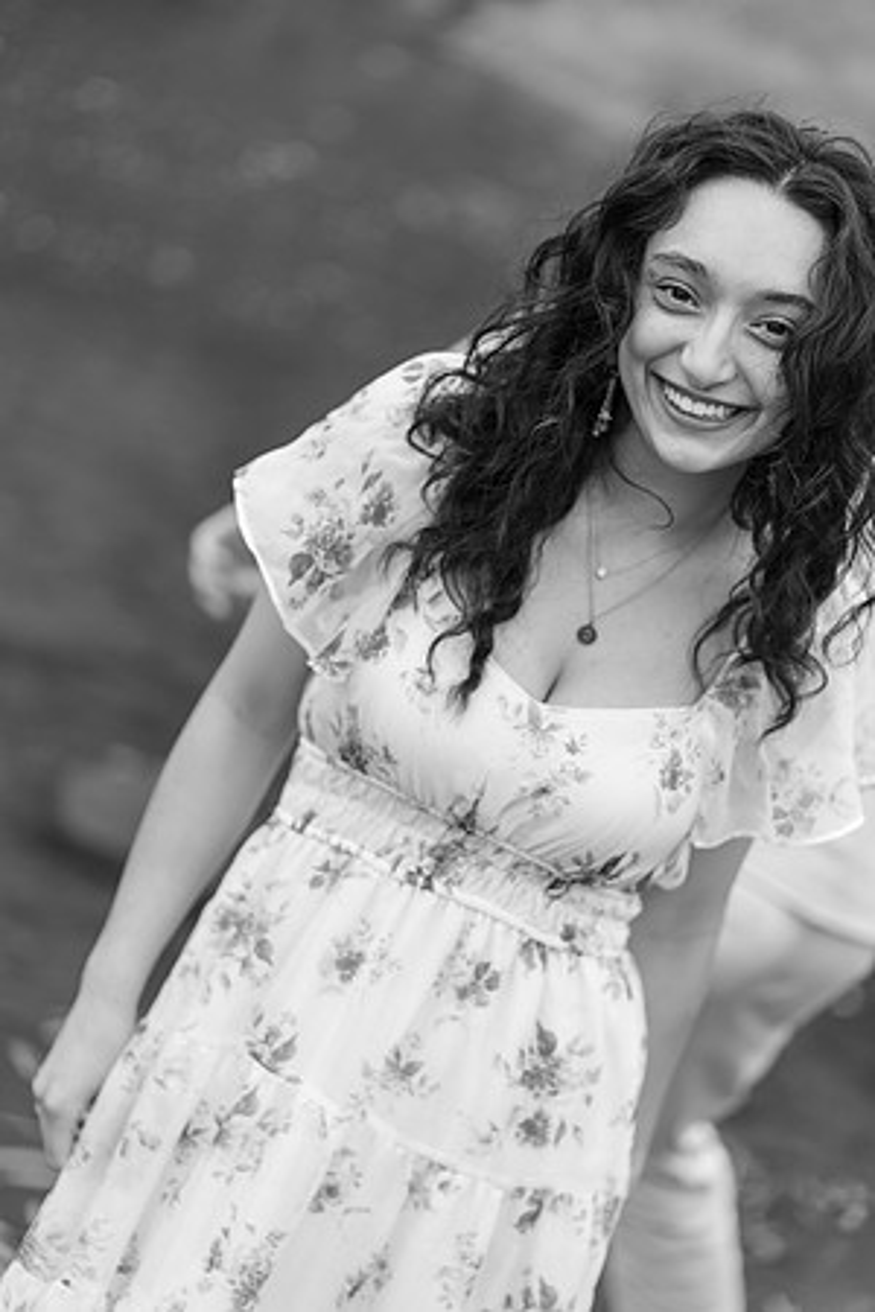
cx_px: 438
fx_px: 3099
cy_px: 656
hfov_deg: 16.1
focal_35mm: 85
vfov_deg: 23.9
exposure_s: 1/250
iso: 250
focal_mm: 85
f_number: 1.8
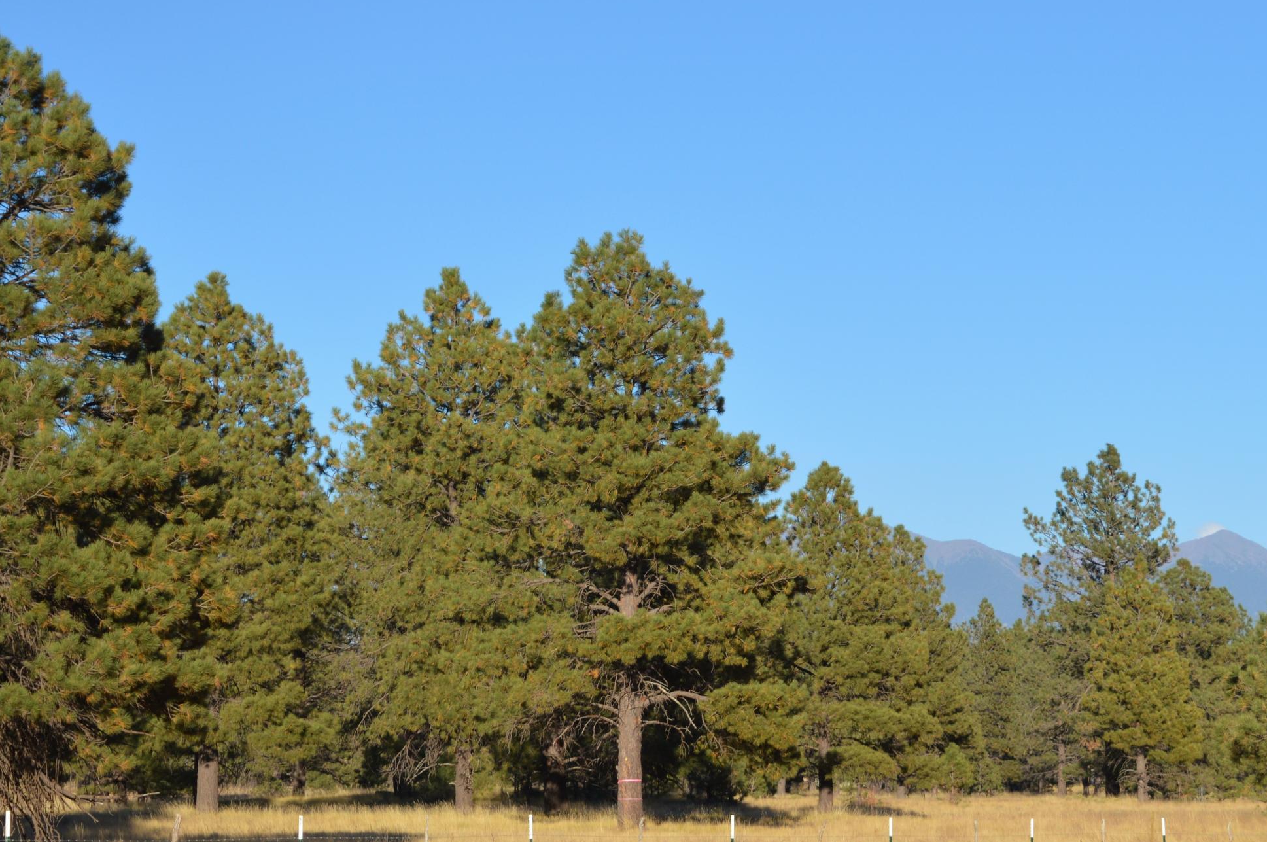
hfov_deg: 16.0
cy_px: 487
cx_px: 970
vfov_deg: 10.7
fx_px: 4492
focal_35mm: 128
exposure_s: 1/320
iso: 100
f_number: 9
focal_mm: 55
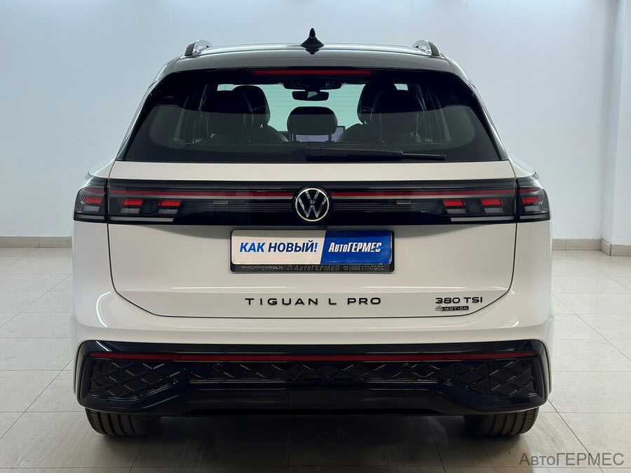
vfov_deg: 30.3
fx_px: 875
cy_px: 236
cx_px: 316
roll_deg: -0.1
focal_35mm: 48
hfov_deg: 39.7
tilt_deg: -8.7
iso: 80
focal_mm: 6.86
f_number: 1.78
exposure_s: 1/100
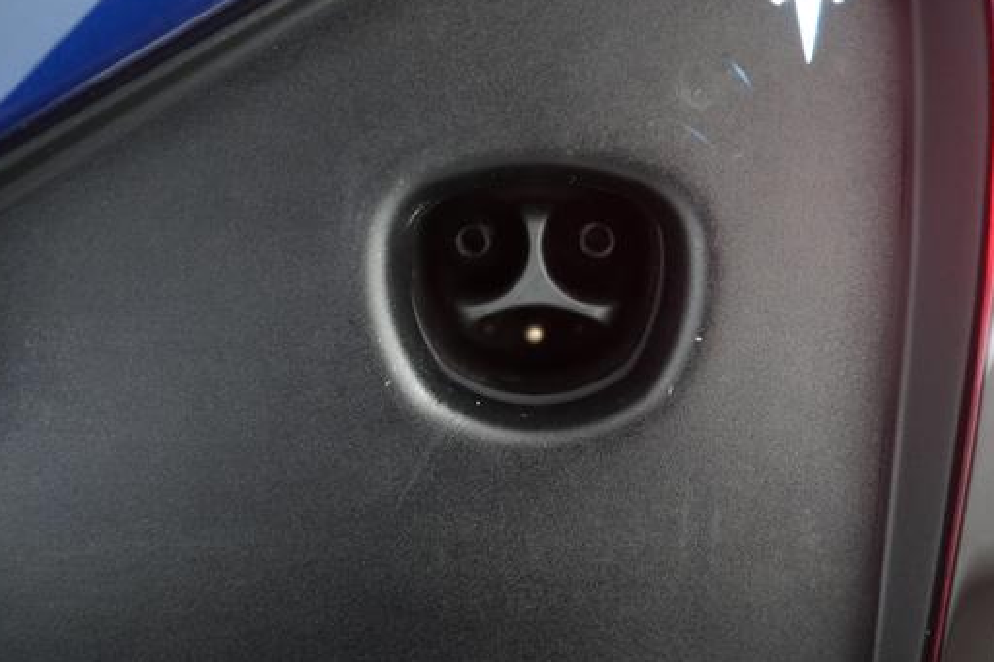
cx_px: 536
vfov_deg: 37.7
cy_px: 276
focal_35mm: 35
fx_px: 966
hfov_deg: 54.4
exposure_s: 1/60
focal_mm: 28
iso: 6400
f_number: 2.8
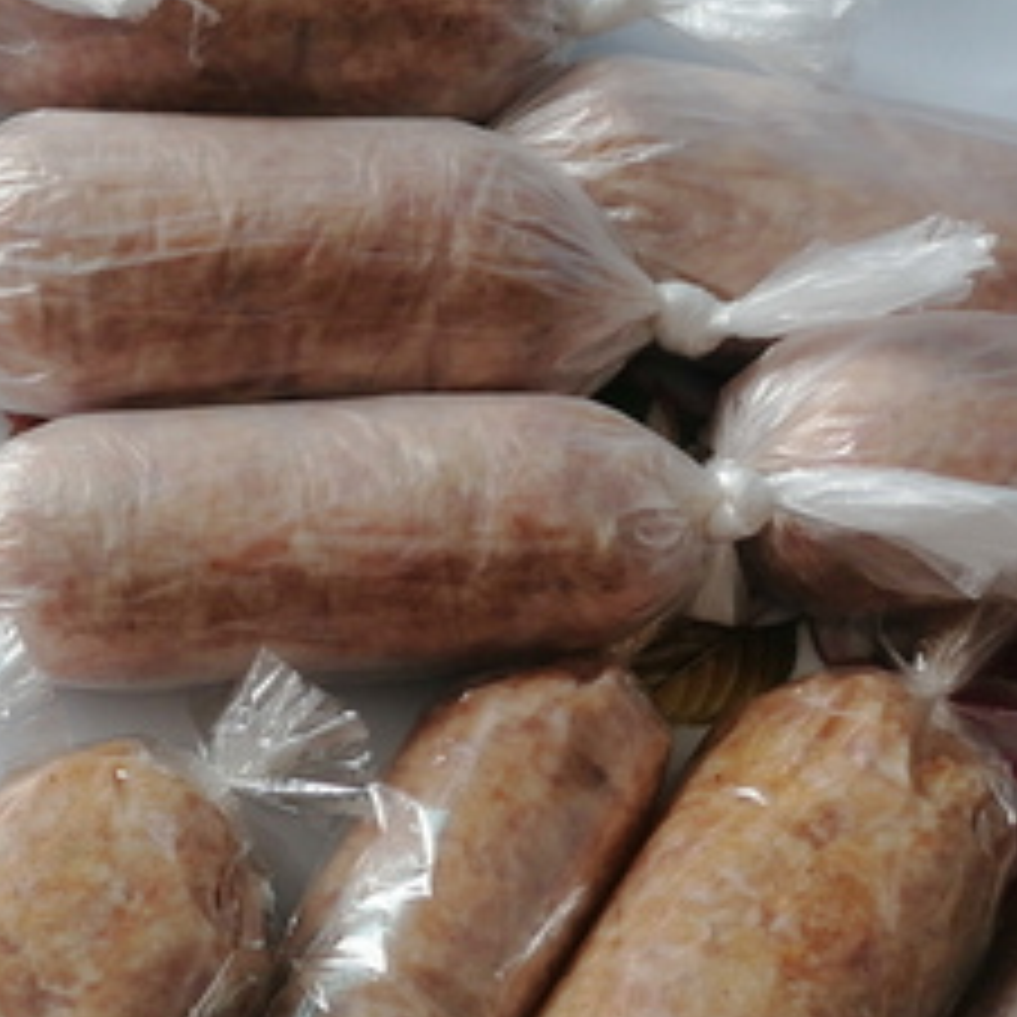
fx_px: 2161
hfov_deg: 25.0
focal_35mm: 65
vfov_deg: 26.2
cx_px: -36
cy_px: 756
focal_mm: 5.4
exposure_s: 1/50
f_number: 1.8
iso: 64
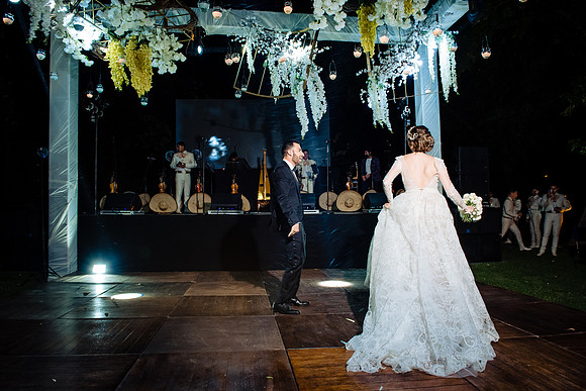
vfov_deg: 53.2
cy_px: 196
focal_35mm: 24
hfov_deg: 73.7
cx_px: 293
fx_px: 391
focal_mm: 24
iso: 2000
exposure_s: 1/60
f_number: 7.1
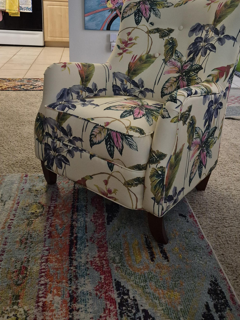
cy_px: 102
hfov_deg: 38.6
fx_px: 342
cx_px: 136
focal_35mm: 37
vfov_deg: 49.1
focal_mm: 5.4
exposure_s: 1/120
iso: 800
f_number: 1.8
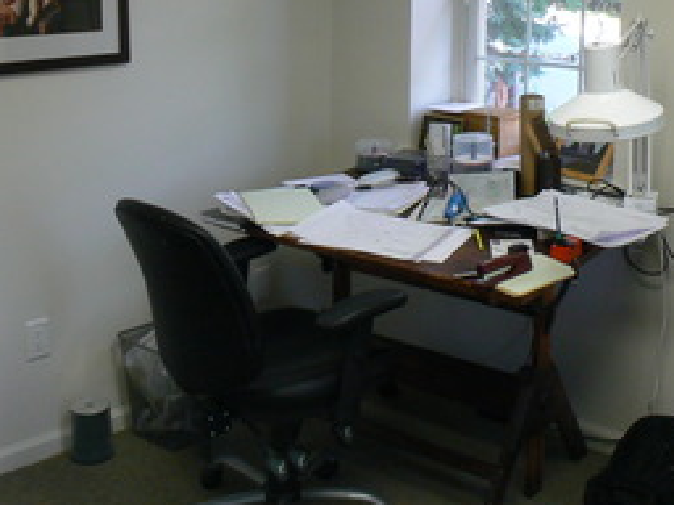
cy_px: 95
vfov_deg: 20.5
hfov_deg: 27.4
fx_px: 1382
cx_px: 366
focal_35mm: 71
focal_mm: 6
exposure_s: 1/8
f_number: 8
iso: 100
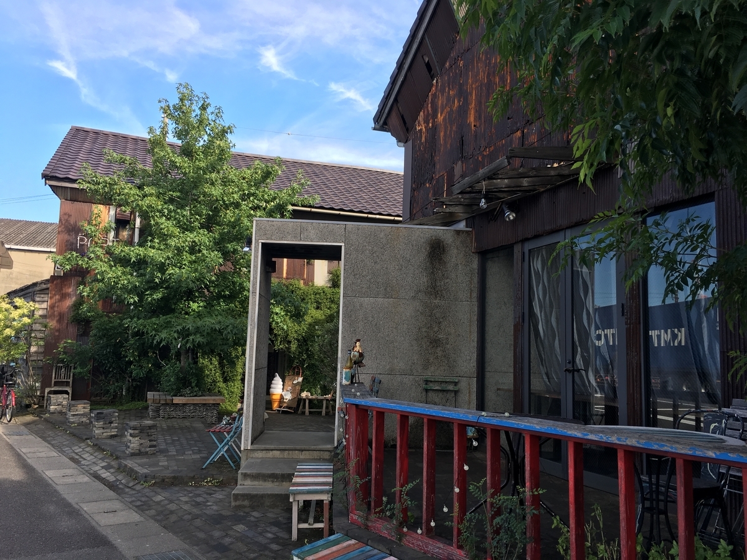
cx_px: 374
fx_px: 626
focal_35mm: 29
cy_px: 280
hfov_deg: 61.7
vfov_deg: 48.2
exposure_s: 1/463
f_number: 2.2
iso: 25
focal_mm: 4.15
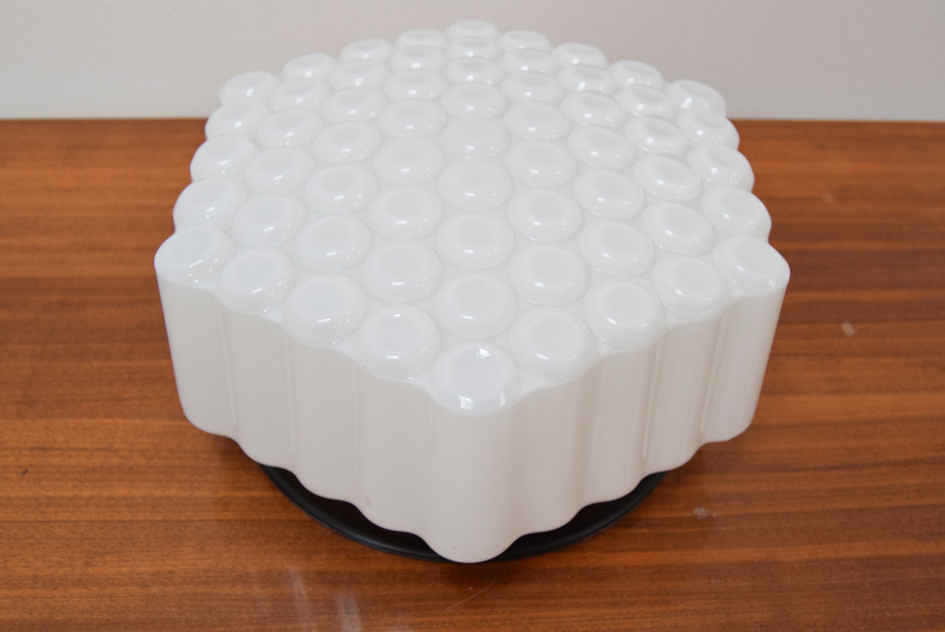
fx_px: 946
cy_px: 316
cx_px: 472
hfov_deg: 53.1
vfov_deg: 36.9
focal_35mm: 36
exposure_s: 1/160
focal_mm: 24
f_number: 6.3
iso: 1600
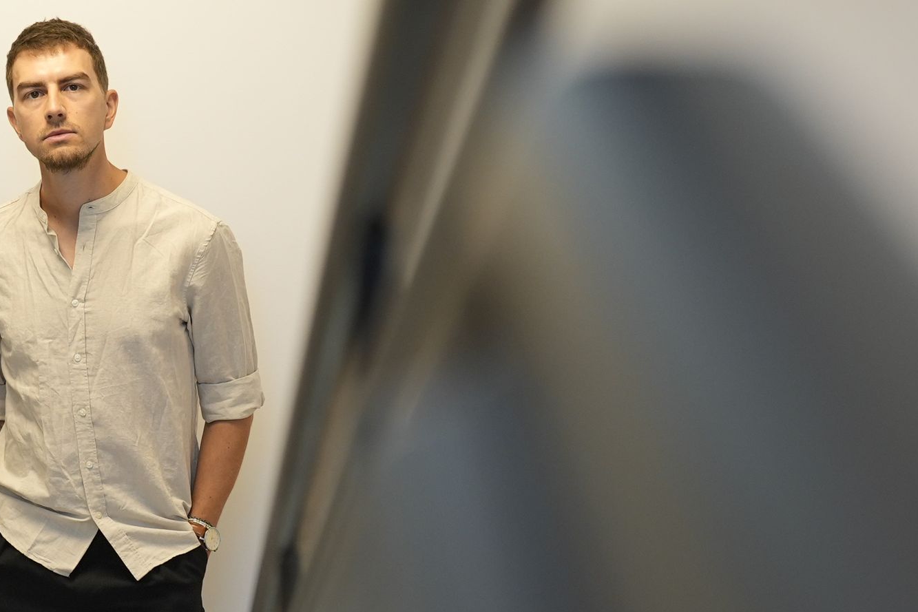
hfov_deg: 16.0
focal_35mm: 126
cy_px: 422
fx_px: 3213
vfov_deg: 10.9
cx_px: 83
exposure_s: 1/160
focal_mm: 42
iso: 500
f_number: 2.8
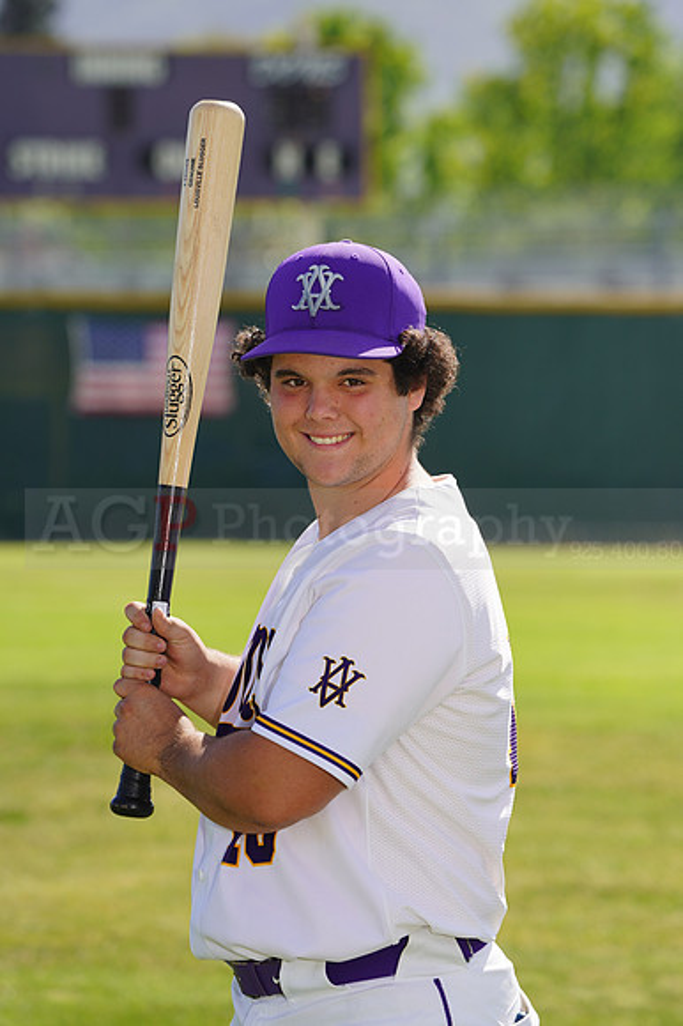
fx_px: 7037
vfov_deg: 8.3
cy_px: 513
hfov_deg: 5.6
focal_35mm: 247
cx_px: 342
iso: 100
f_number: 8
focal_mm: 247
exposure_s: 1/250
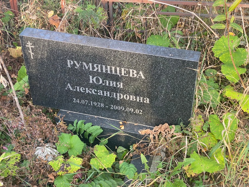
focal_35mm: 52
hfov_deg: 36.8
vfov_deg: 28.0
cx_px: 124
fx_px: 374
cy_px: 94
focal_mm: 6
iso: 64
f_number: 2
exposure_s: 1/121
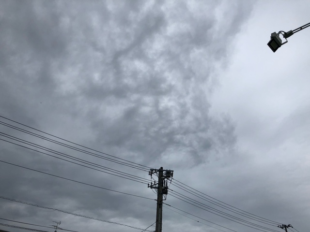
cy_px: 116
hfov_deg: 63.4
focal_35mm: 28
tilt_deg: +35.3
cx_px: 155
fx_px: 251
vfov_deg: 49.7
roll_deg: -2.7
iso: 20
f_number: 1.8
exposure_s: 1/2433
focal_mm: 4
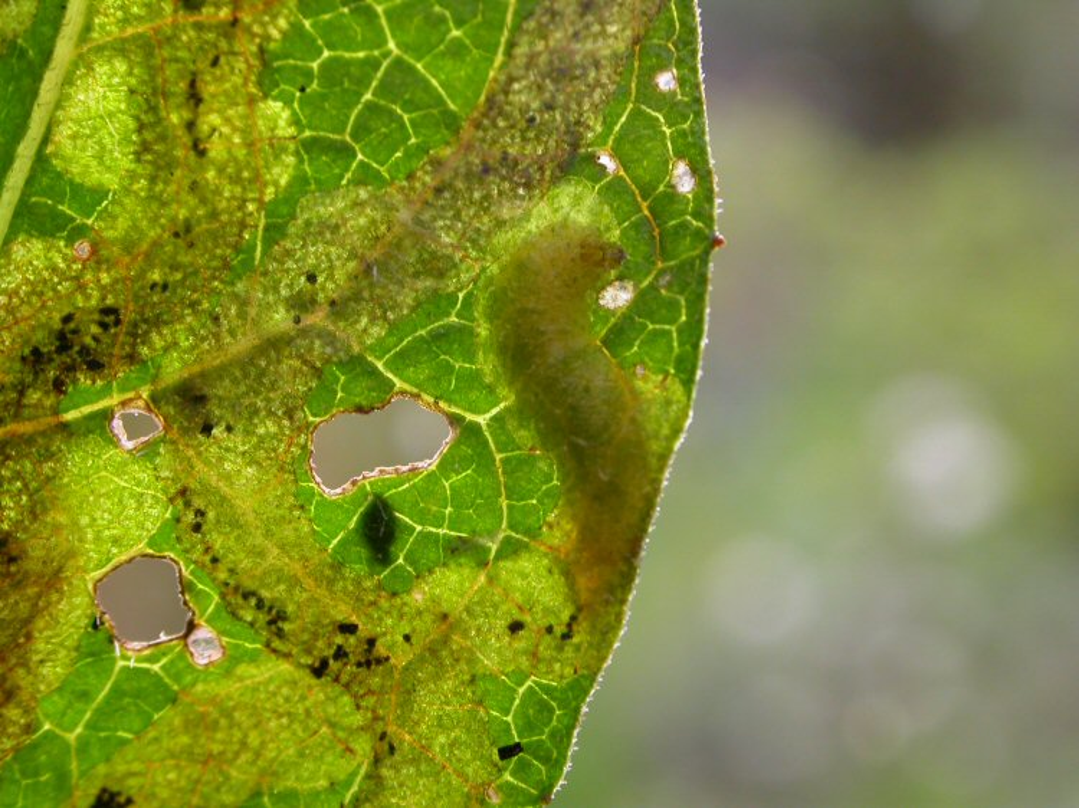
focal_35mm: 78
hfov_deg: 25.0
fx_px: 2431
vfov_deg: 18.9
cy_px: 404
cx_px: 540
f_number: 5.6
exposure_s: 1/83.5
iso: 100
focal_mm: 16.2
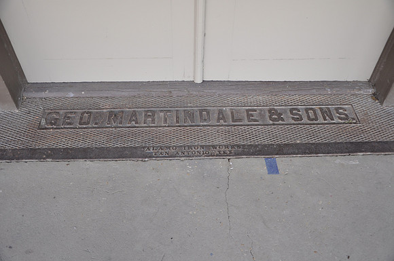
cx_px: 197
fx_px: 361
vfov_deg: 39.9
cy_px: 130
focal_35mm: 33
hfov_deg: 57.3
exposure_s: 1/80
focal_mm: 22
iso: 400
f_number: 4.5
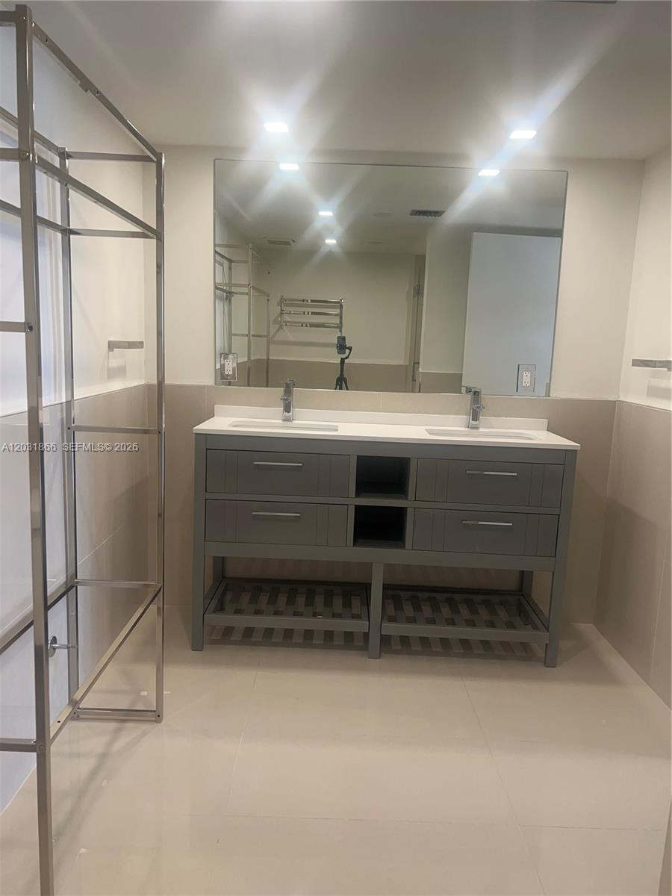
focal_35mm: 26
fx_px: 673
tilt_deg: -8.8
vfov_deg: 67.3
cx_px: 336
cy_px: 448
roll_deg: -1.8
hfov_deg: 53.1
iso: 100
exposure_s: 1/120
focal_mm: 5.7
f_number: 1.5
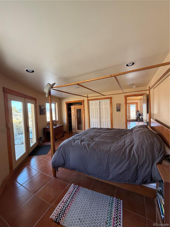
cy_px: 114
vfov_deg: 102.1
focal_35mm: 14
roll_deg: +3.0
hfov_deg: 85.7
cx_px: 85
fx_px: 92
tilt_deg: -1.9
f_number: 2.2
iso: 250
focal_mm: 2.22
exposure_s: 1/121
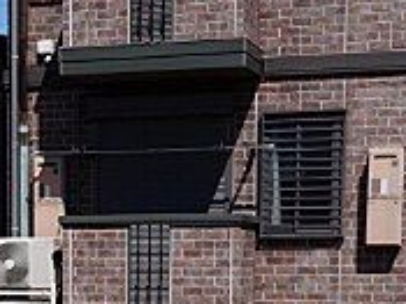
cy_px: 433
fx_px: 1298
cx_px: 46
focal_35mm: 111
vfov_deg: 12.8
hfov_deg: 17.5
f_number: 16
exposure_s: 1/200
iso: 200
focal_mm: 21
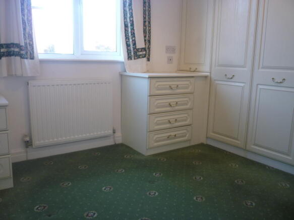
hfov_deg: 61.7
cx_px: 147
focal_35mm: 29
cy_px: 110
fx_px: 246
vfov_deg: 48.2
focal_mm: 5.2
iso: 160
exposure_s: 1/30
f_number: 3.3
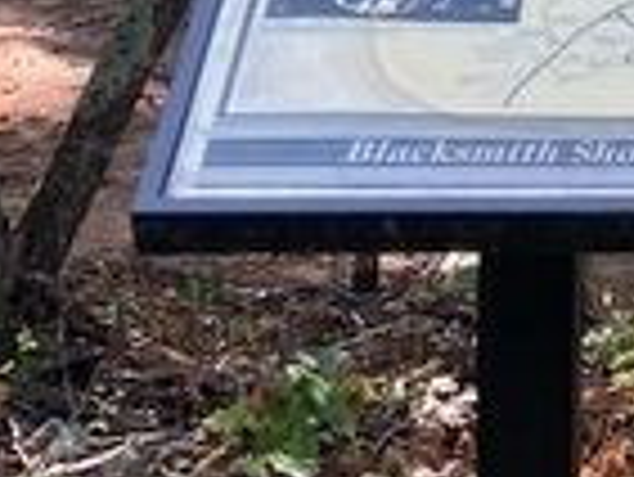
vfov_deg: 9.3
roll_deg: +0.0
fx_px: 2915
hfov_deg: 11.6
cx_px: 1111
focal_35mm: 159
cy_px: -63
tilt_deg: -7.2
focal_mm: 3.99
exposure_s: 1/121
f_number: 1.8
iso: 64
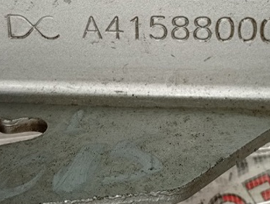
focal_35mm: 70
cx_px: 169
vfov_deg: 20.9
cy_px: 45
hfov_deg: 27.6
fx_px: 547
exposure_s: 1/50
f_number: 1.8
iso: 81
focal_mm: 3.96
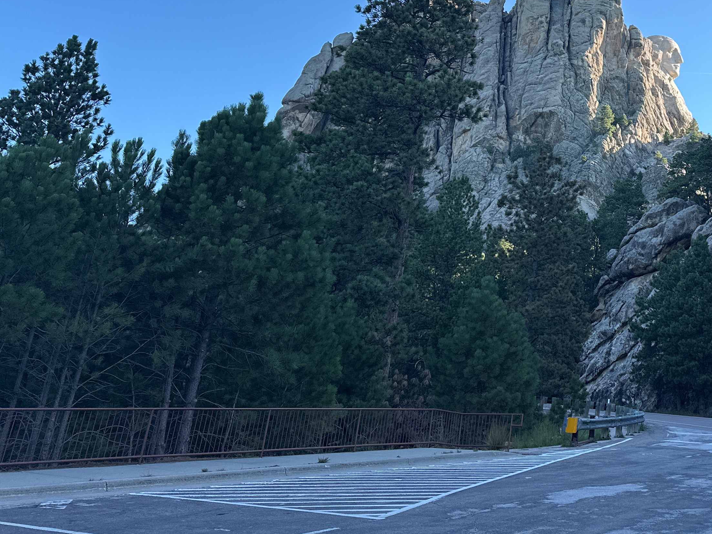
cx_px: 652
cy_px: 50
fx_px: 905
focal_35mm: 44
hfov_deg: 39.6
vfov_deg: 31.3
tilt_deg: +24.7
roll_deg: -3.9
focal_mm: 6.86
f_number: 1.78
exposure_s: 1/1412
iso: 80
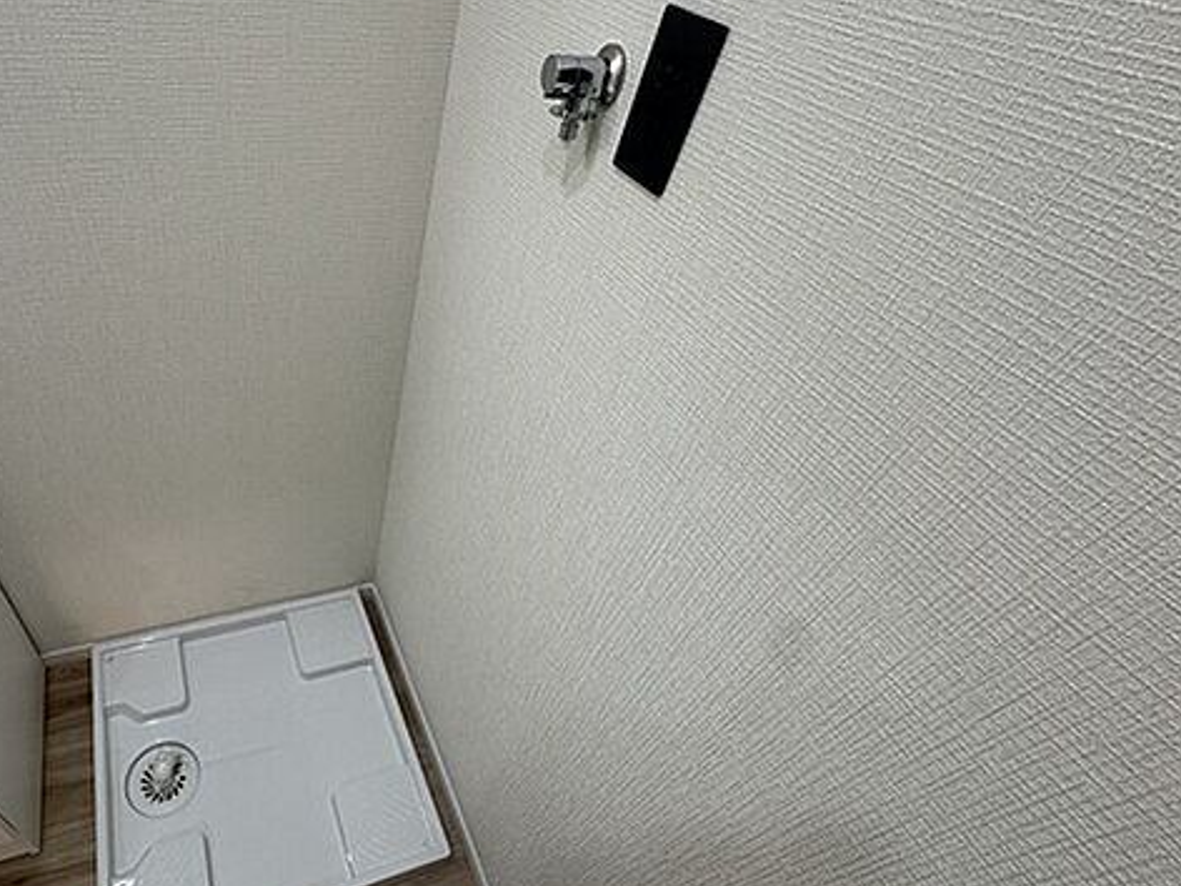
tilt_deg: -45.3
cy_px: 481
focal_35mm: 19
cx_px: 383
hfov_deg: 81.5
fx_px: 648
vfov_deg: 68.6
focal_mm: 2.22
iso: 160
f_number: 2.2
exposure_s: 1/120
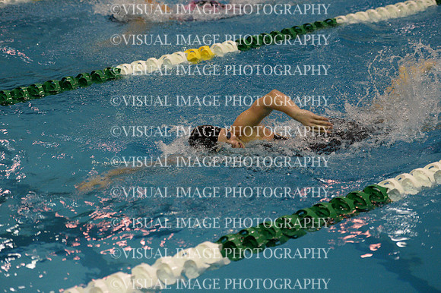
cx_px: 220
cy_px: 146
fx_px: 1041
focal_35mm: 85
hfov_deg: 23.9
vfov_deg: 16.1
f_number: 2.8
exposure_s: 1/800
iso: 6400
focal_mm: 85
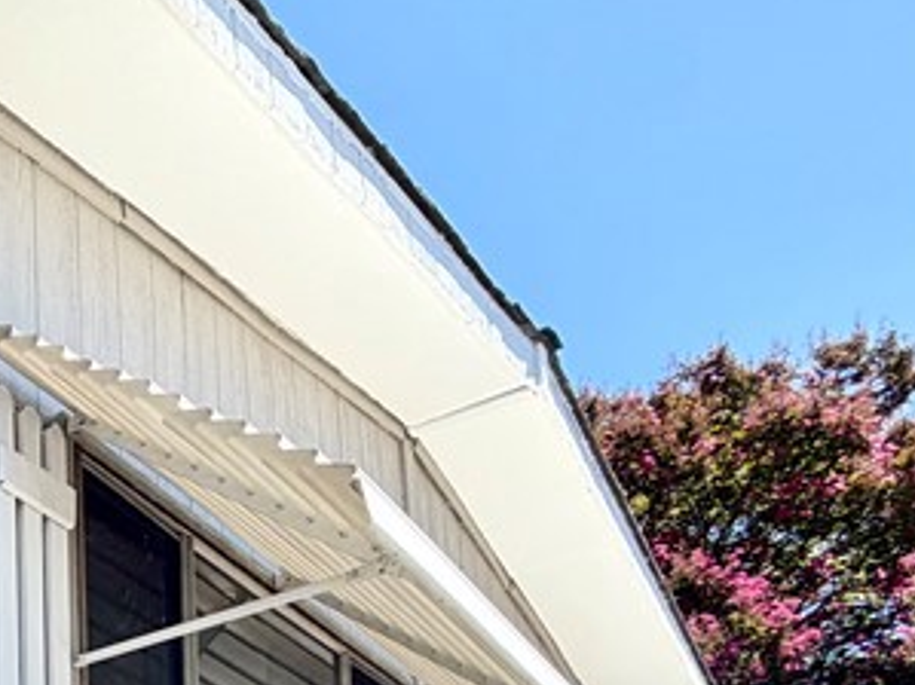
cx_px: -621
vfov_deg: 23.5
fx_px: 1268
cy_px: 1055
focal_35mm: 48
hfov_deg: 24.4
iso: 40
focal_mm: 2.22
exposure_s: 1/502
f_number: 2.2
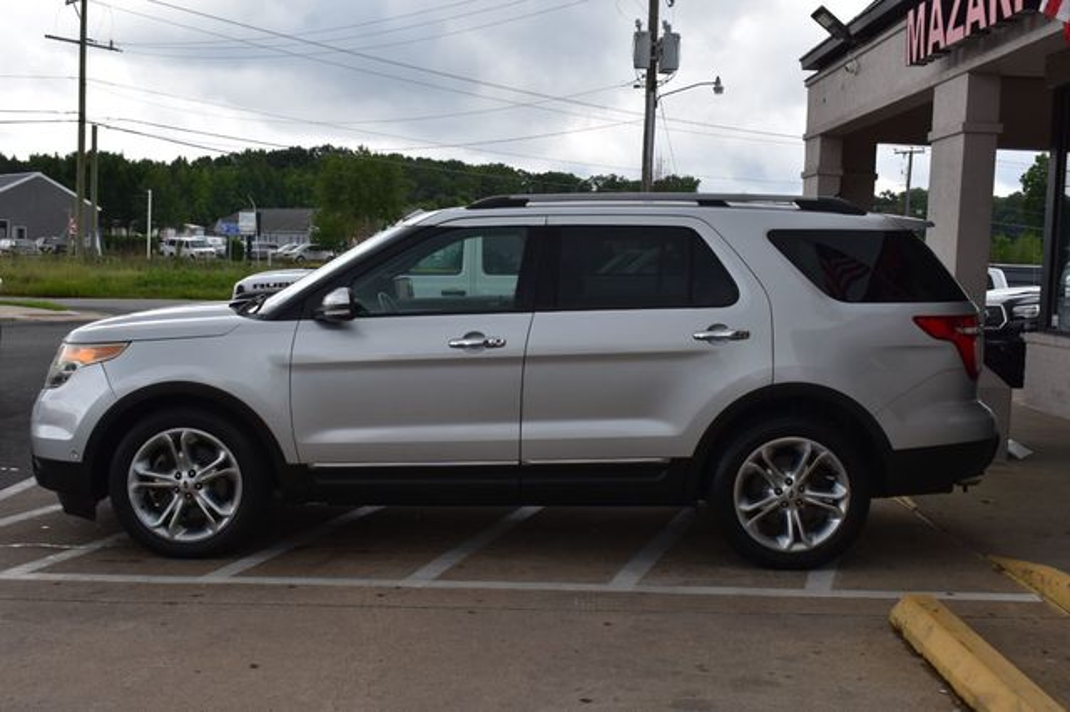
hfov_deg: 43.6
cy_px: 356
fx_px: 1337
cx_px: 535
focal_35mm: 45
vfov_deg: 29.8
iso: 400
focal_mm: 30
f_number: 11
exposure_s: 1/320
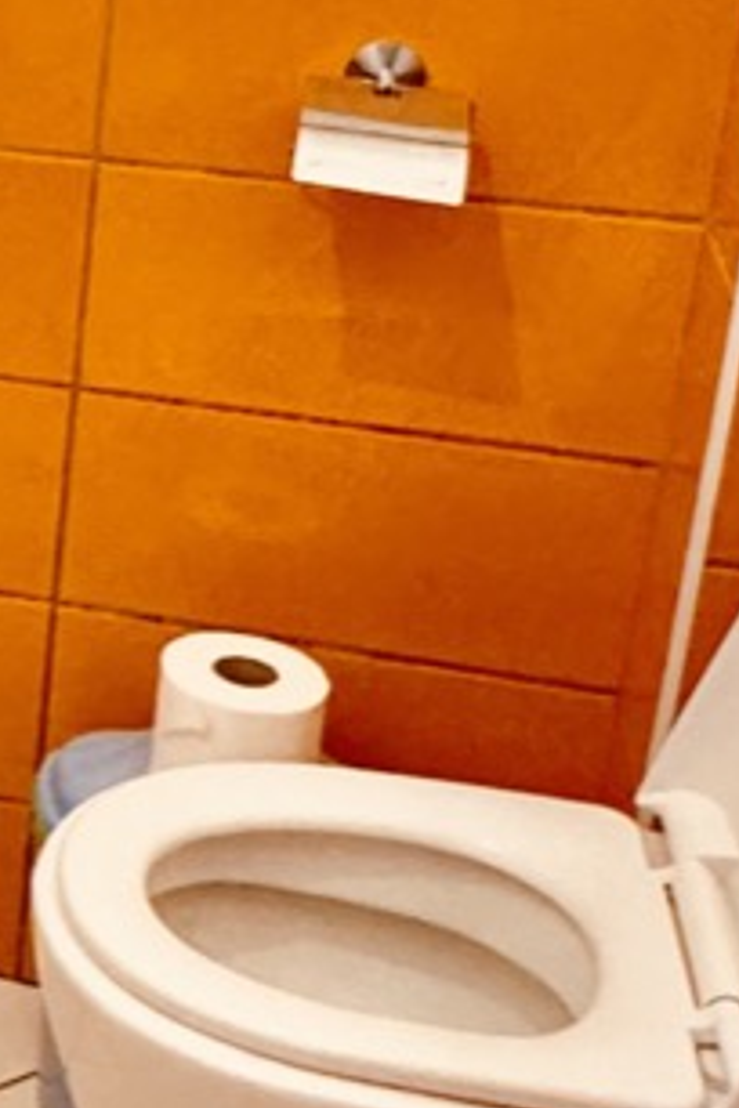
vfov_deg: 25.7
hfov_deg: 15.5
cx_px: -578
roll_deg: -2.6
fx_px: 2340
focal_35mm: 76
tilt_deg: -17.7
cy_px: 87
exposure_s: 1/50
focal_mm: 2.22
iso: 320
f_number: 2.2
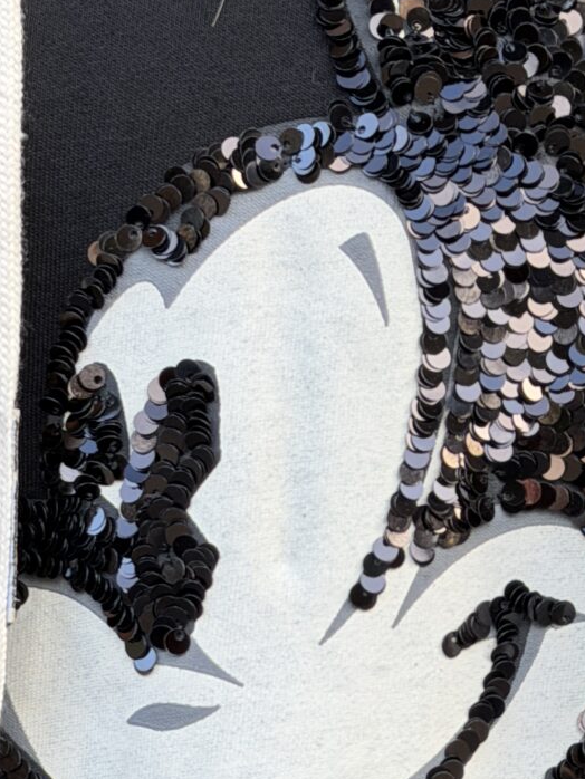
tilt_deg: -9.3
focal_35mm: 132
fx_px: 2973
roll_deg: -0.9
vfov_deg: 14.8
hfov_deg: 11.2
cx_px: 418
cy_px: 633
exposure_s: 1/145
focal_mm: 6.76
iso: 50
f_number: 1.78
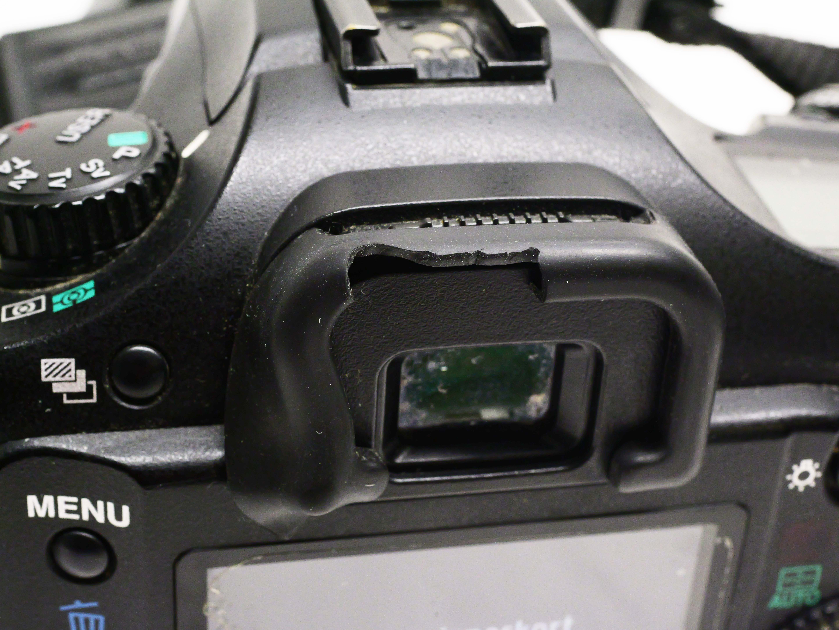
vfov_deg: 24.4
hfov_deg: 32.2
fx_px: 1455
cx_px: 420
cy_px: 315
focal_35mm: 60
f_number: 8
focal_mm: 30
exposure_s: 1/80
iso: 1600
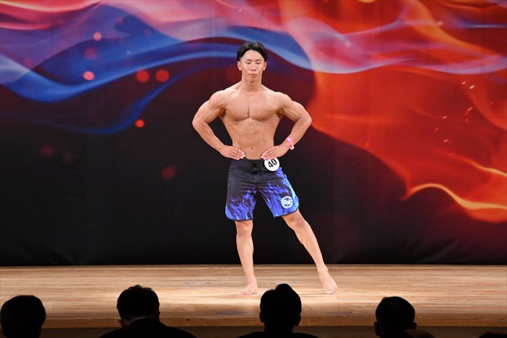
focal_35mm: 217
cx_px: 254
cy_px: 169
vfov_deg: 6.3
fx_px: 3055
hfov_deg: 9.5
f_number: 5.6
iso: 3200
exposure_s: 1/400
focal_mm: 145
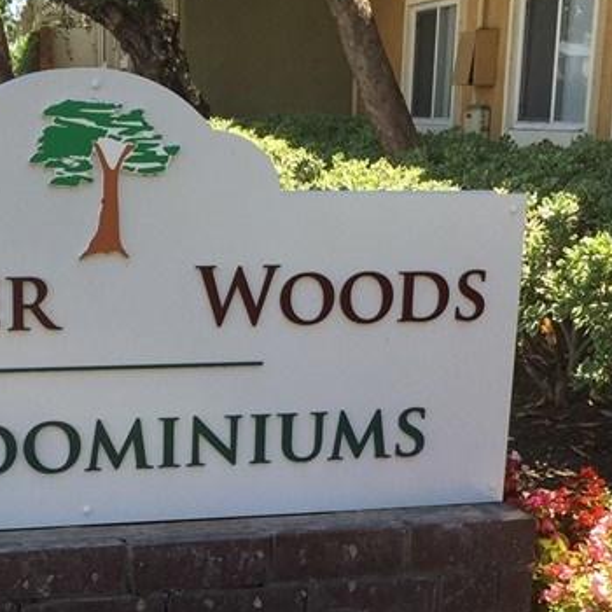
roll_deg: -2.2
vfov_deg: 22.4
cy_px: 561
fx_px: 1500
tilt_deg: -16.9
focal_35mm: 75
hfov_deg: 22.9
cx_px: 168
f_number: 2.2
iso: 32
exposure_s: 1/373
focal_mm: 4.15
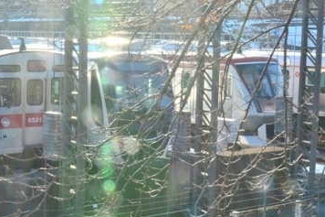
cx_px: 106
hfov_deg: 24.0
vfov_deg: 16.2
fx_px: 759
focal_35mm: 84
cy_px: 111
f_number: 25
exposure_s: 1/100
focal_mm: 25
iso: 800
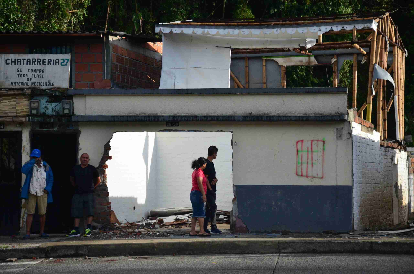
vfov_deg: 13.8
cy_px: 137
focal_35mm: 99
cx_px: 207
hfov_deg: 20.7
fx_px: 1136
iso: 800
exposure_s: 1/2000
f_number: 5.6
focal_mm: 66
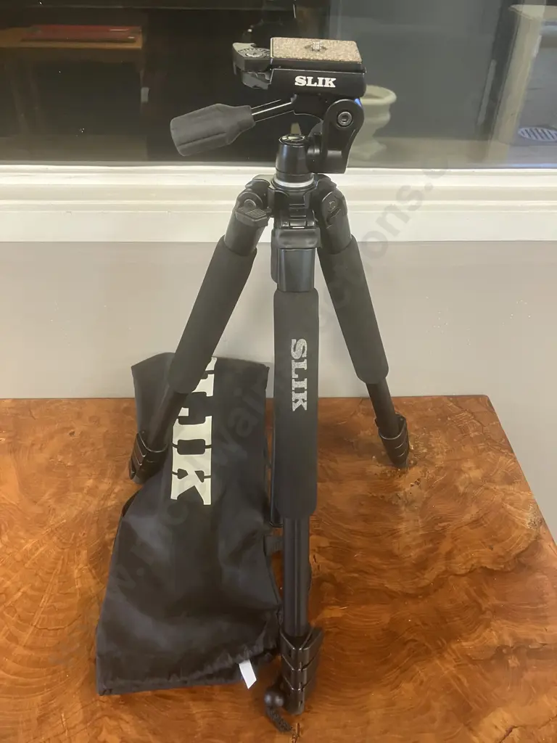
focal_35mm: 28
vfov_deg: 63.4
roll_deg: -1.4
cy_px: 372
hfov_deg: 49.7
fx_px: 601
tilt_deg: -38.1
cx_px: 278
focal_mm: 3.99
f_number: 1.8
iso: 320
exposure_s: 1/33
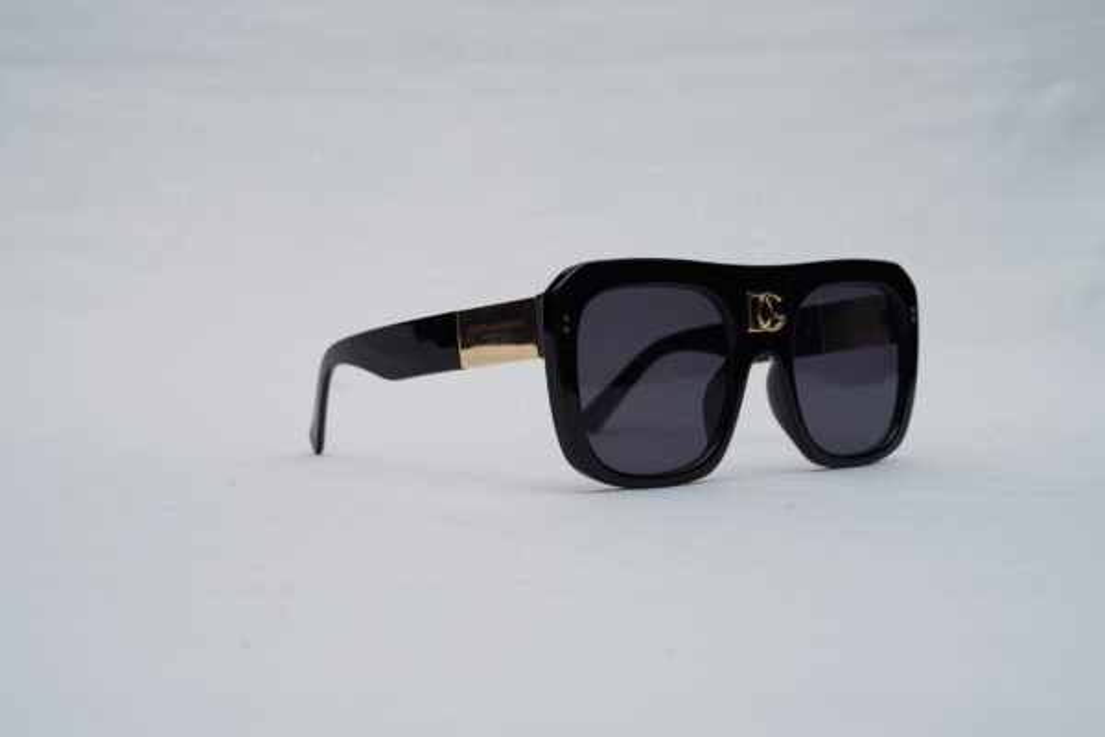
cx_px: 552
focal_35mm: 50
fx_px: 1535
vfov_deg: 27.0
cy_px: 368
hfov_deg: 39.6
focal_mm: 50
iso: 100
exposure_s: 1/160
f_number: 9
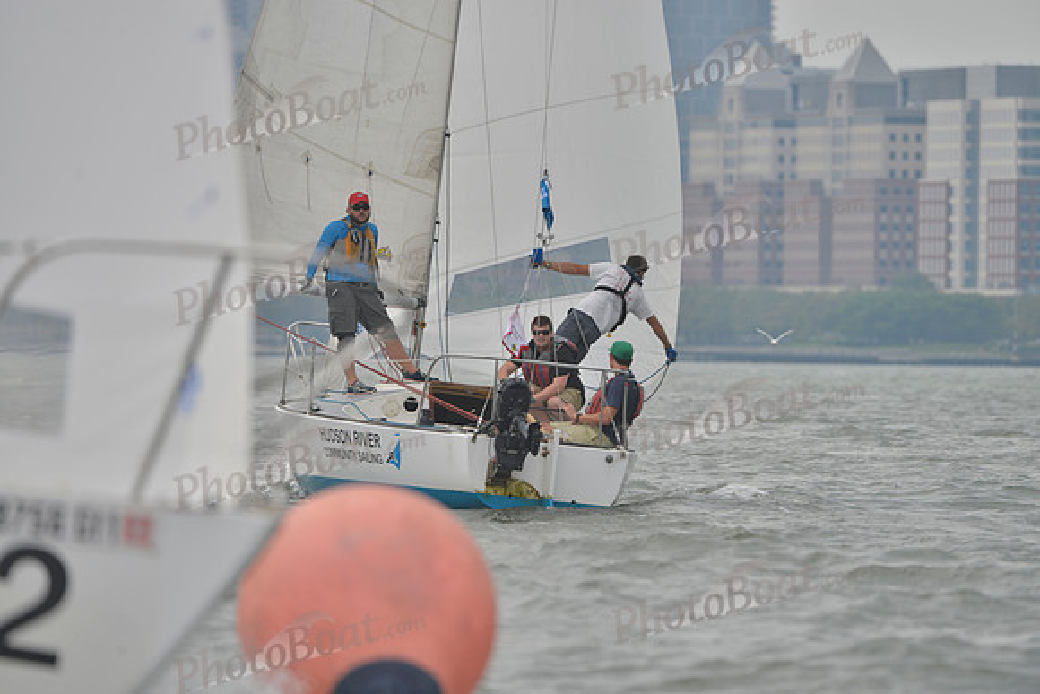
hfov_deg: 5.4
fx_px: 10980
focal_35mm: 380
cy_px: 347
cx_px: 520
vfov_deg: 3.6
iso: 200
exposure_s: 1/1000
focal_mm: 380
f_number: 6.3
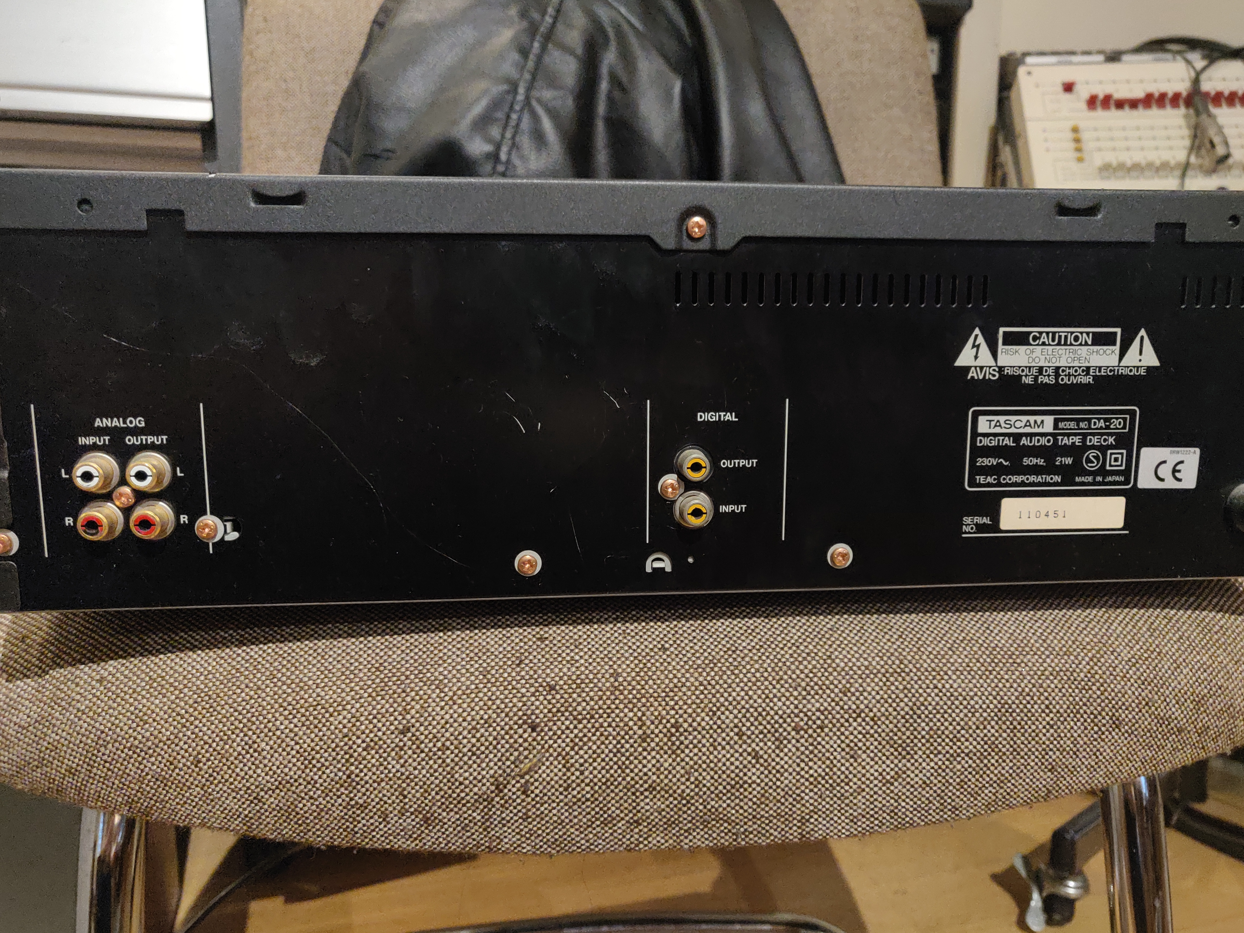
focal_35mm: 25
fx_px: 898
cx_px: 622
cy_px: 466
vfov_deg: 54.9
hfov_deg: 69.4
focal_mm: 4.25
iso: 1000
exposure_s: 1/17
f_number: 1.7
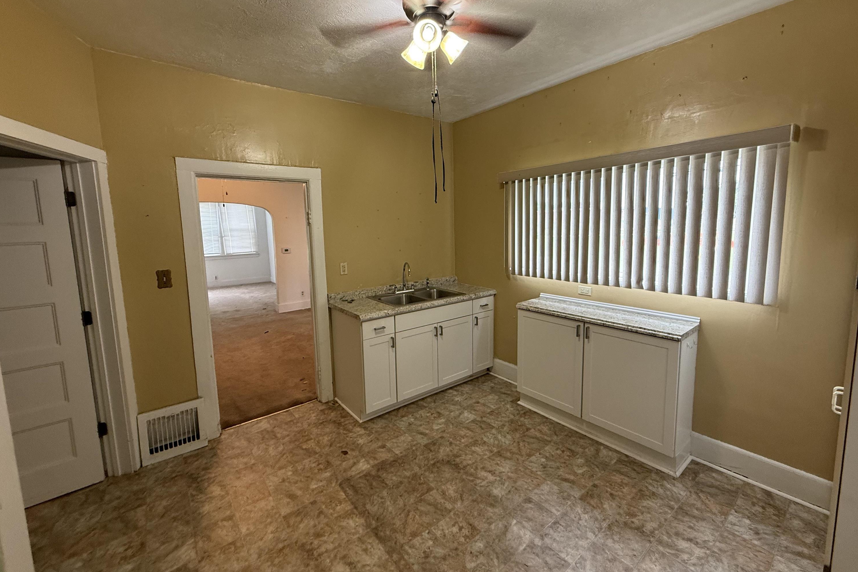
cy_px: 265
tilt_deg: -5.7
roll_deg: +0.6
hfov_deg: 100.4
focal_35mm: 15
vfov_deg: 77.2
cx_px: 435
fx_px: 357
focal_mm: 2.22
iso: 250
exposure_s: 1/60
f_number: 2.2
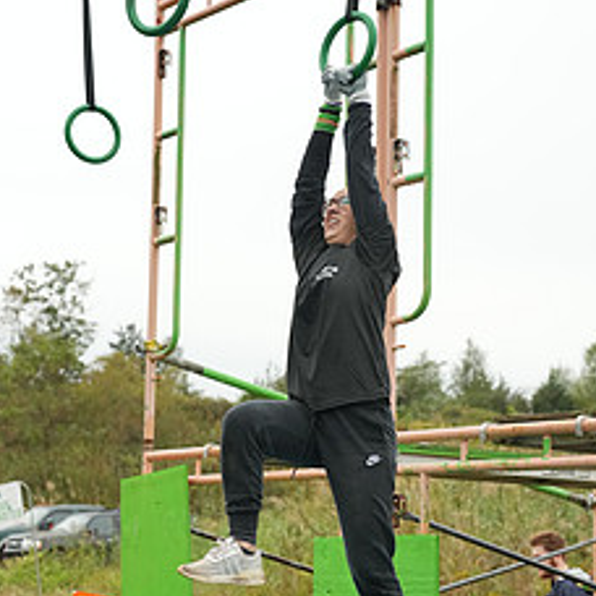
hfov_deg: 21.9
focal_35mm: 79
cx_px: 303
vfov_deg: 21.6
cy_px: 476
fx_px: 1539
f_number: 4
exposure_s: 1/2000
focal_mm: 47
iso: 2500
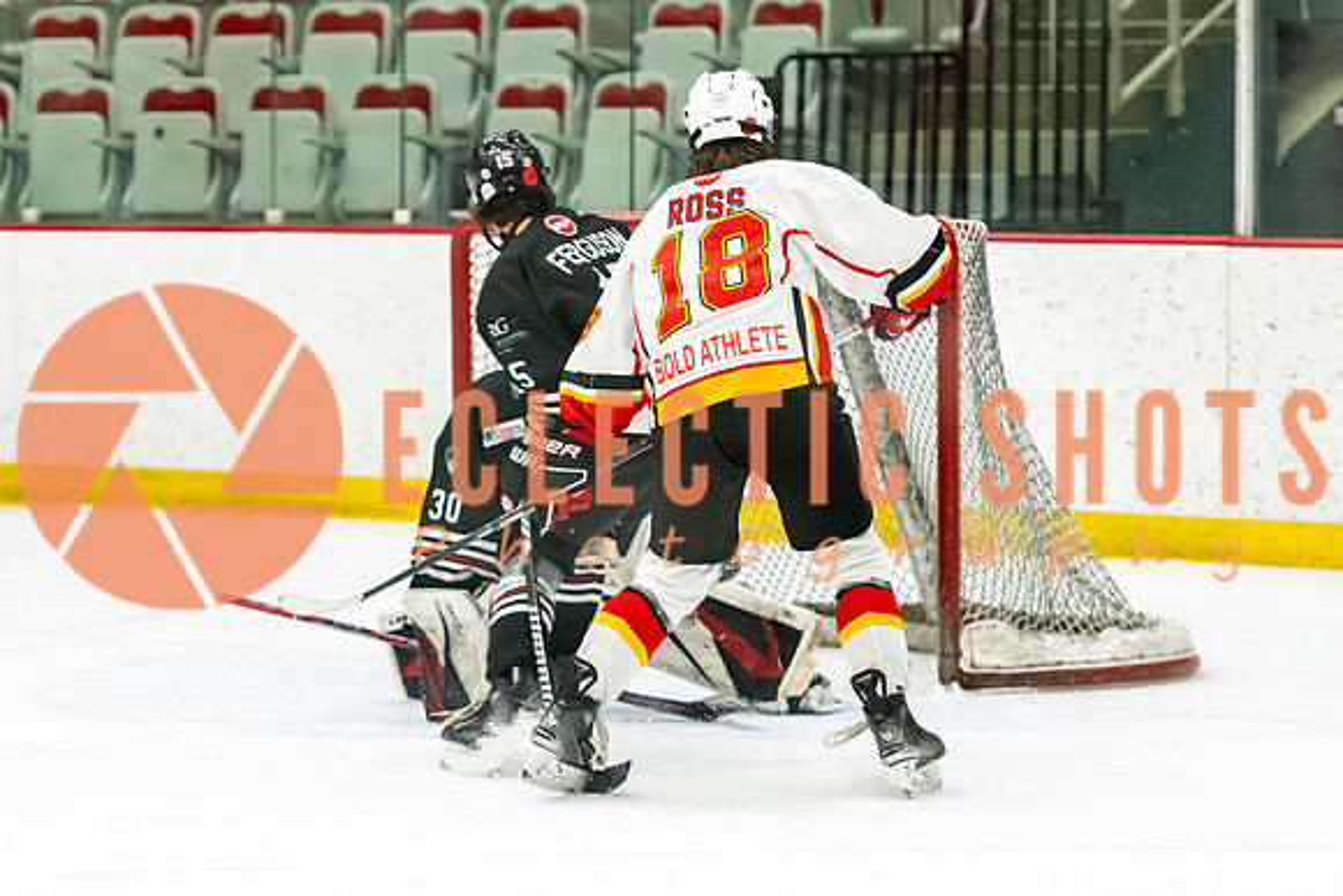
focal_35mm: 205
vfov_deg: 6.7
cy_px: 411
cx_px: 598
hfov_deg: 10.0
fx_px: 7655
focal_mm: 116
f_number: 2.8
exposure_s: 1/640
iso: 3200
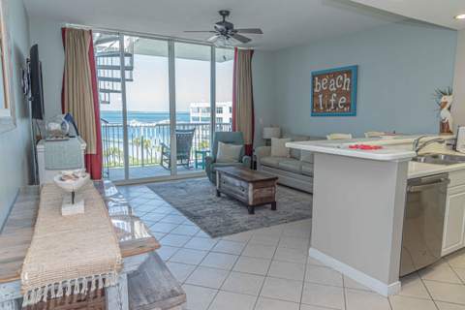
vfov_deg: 51.5
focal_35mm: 25
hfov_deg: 71.8
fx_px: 321
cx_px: 232
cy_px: 155
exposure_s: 1/125
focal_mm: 24
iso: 400
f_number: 6.3
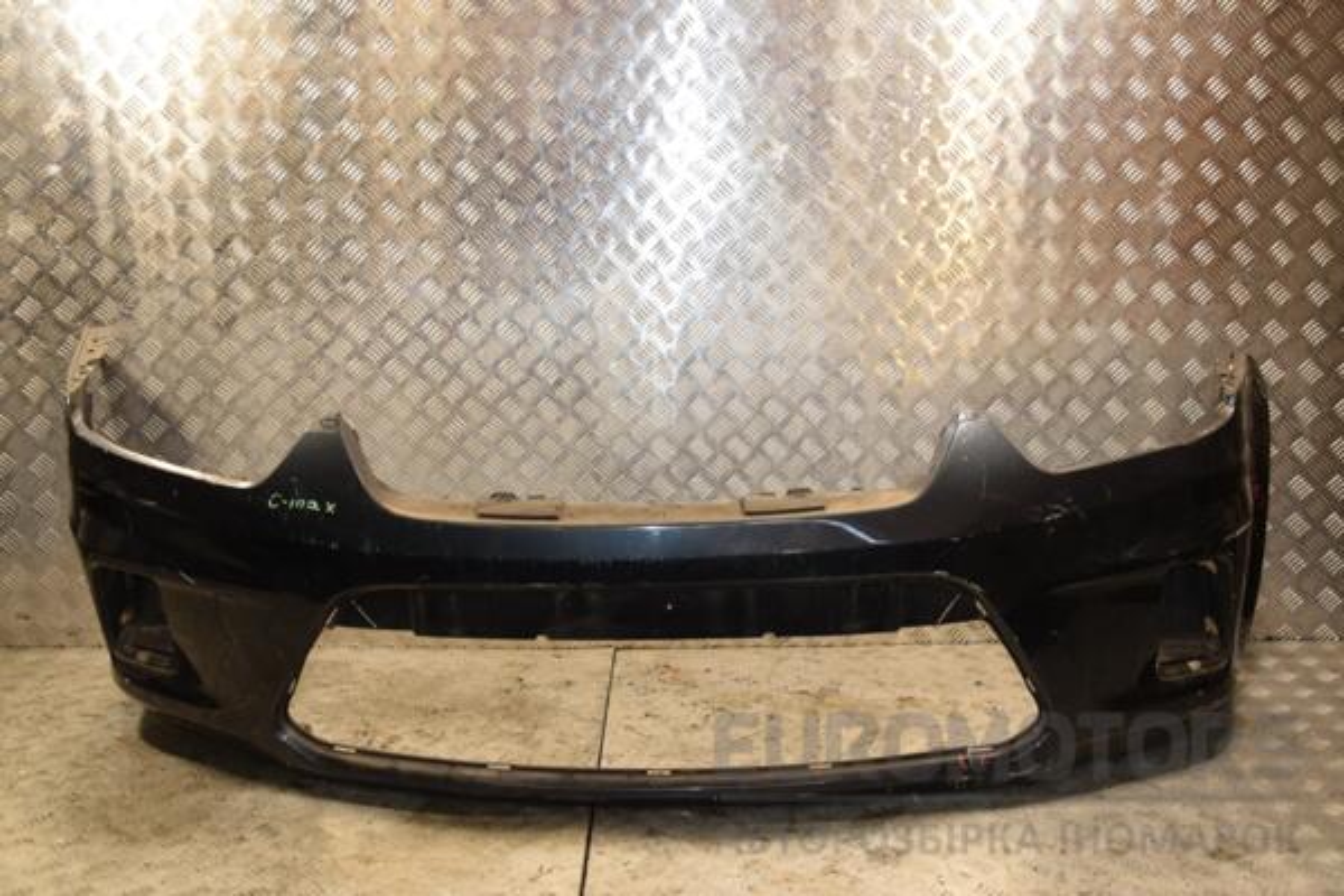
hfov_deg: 51.3
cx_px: 672
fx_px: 1400
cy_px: 448
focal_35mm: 38
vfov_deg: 35.5
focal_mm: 25
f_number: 5
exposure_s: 1/200
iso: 800
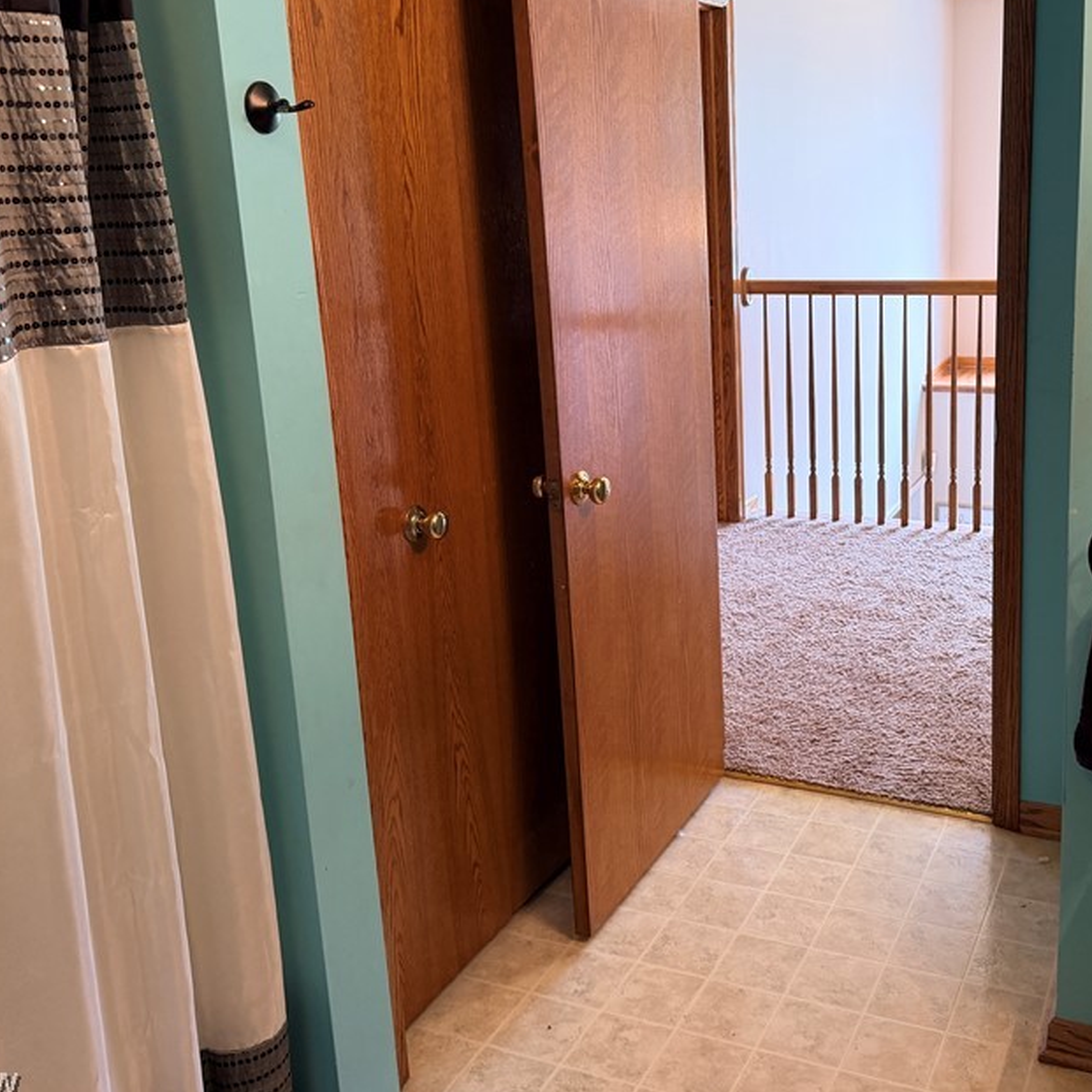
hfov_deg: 46.4
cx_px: 737
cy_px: 434
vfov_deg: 46.9
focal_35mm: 35
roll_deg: +2.1
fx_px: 1249
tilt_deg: -13.2
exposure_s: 1/60
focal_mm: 6.76
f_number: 1.78
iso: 200
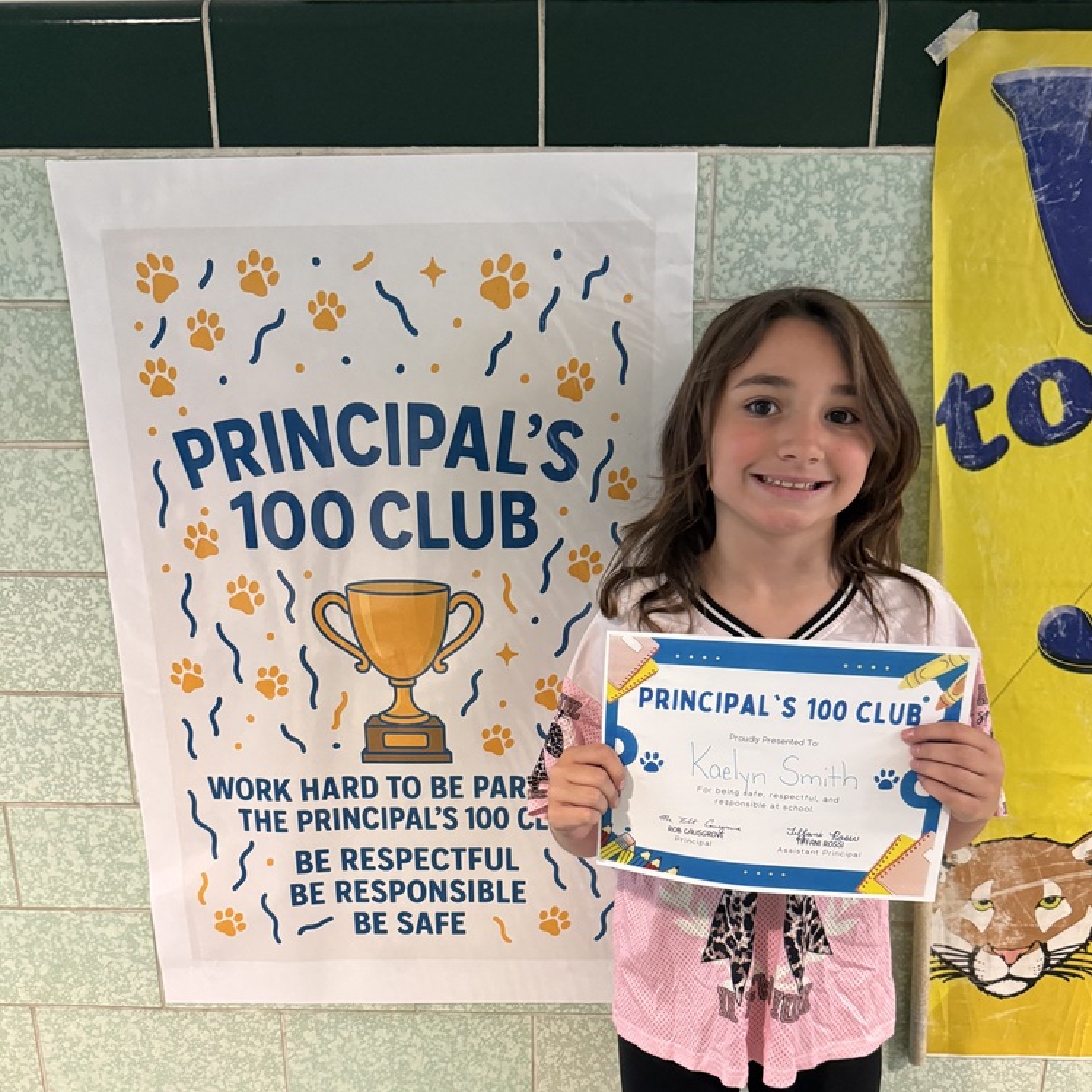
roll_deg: -2.2
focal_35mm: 29
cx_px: 558
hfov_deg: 55.6
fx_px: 1035
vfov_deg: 54.7
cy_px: 711
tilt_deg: -18.1
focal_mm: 6.76
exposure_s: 1/40
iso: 640
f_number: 1.78
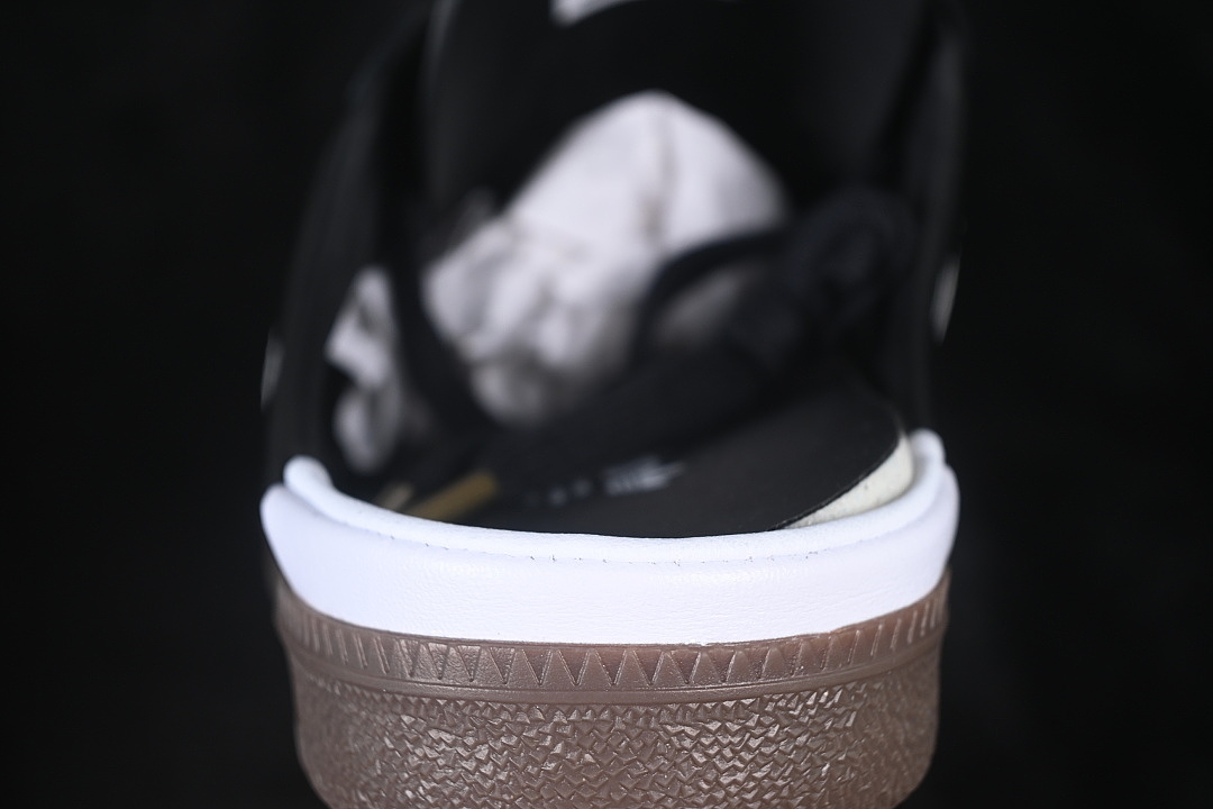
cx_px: 606
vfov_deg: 18.2
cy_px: 404
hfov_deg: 27.0
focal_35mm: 75
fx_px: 2527
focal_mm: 50
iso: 160
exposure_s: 1/60
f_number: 6.3
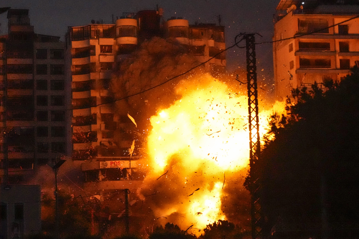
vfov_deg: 19.5
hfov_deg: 28.8
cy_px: 120
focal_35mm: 70
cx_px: 180
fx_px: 698
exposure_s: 1/1600
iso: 20000
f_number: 2.8
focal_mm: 70
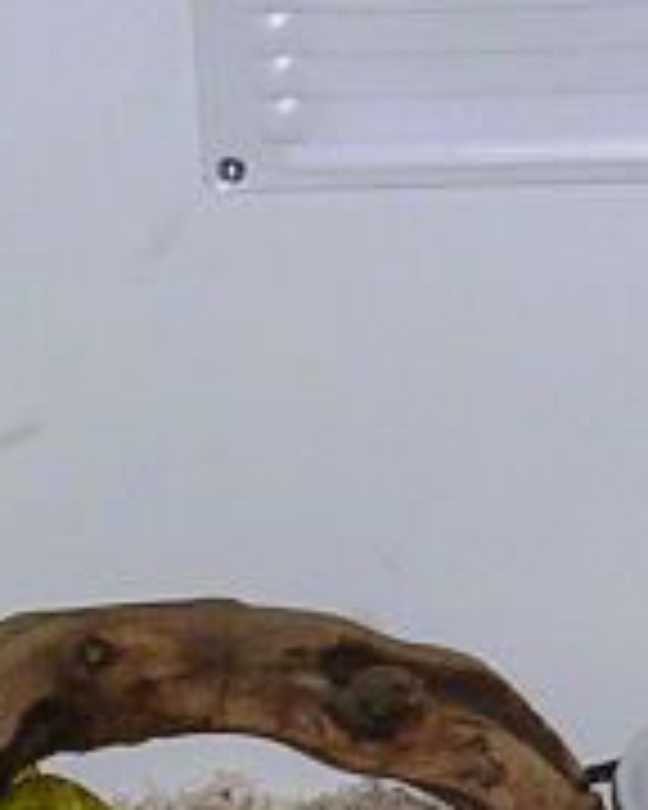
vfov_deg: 9.1
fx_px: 5058
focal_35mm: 211
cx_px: 1094
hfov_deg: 7.2
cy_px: 860
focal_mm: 5.8
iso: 50
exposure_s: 1/60.1
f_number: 2.8
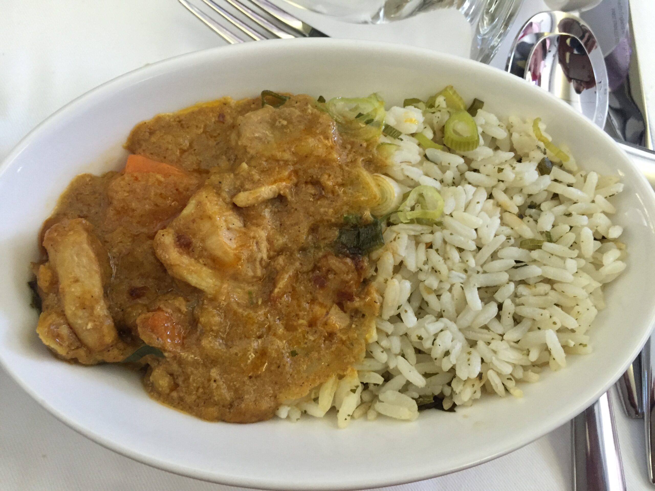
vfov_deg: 48.2
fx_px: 549
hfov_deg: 61.7
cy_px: 246
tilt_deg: -76.4
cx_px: 328
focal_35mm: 29
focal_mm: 4.15
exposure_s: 1/30
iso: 200
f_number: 2.2
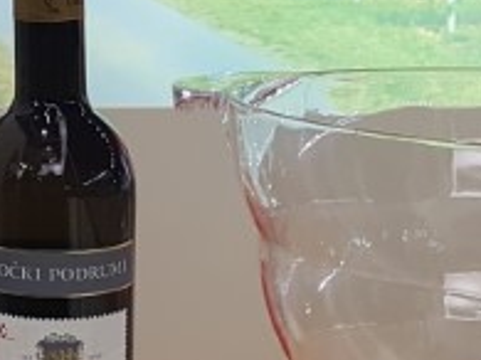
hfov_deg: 18.2
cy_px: 439
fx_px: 1500
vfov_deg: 13.3
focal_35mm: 108
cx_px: 194
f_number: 1.7
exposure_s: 1/100
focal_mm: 4.2
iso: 64
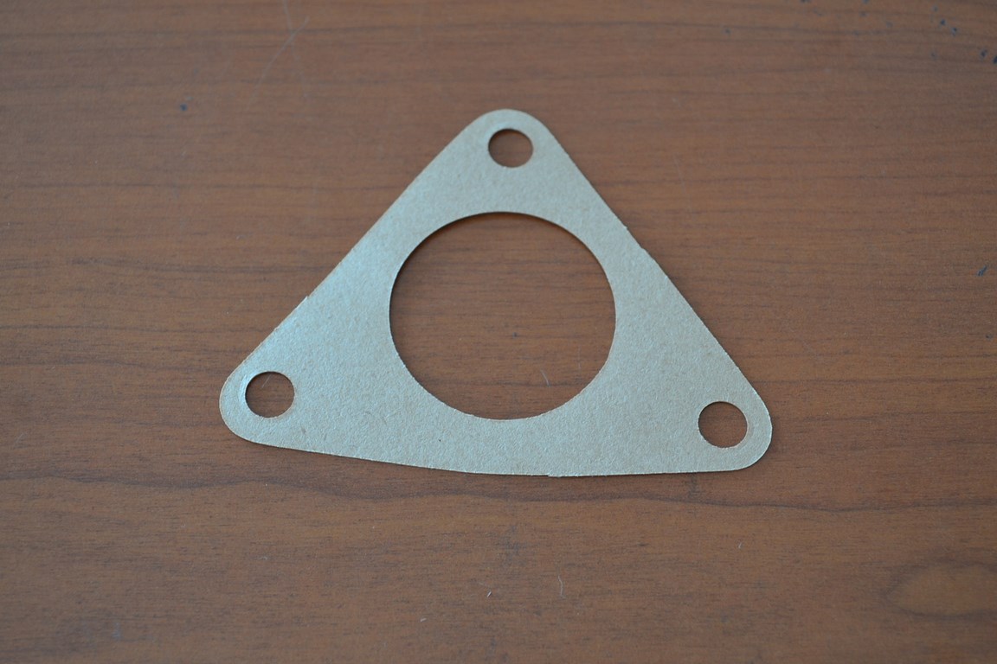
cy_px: 332
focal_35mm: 57
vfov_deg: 23.8
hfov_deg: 35.1
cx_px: 498
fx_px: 1578
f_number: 5
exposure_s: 1/60
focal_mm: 38
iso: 400
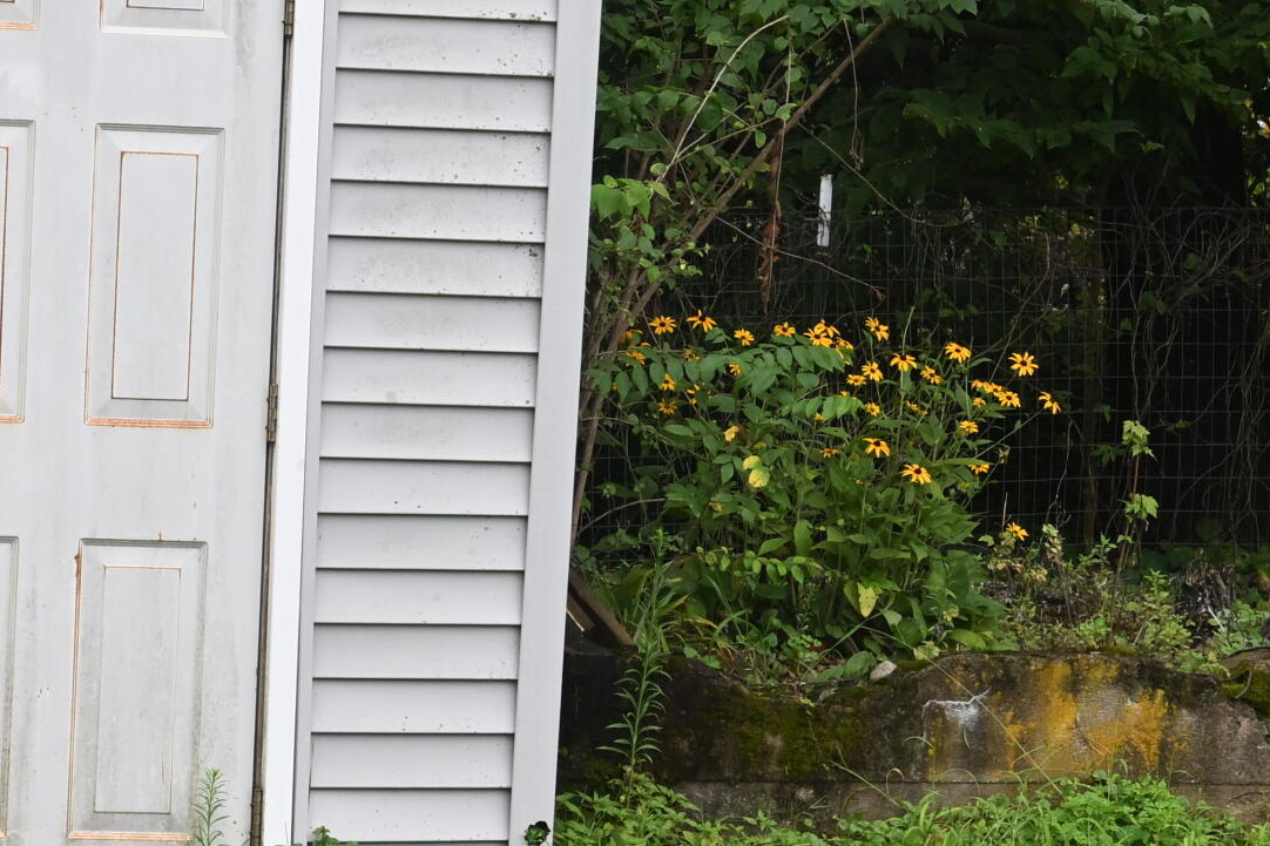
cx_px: 107
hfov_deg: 9.8
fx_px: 7336
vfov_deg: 6.6
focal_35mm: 208
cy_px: 425
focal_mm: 50
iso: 400
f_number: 6.3
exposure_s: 1/200
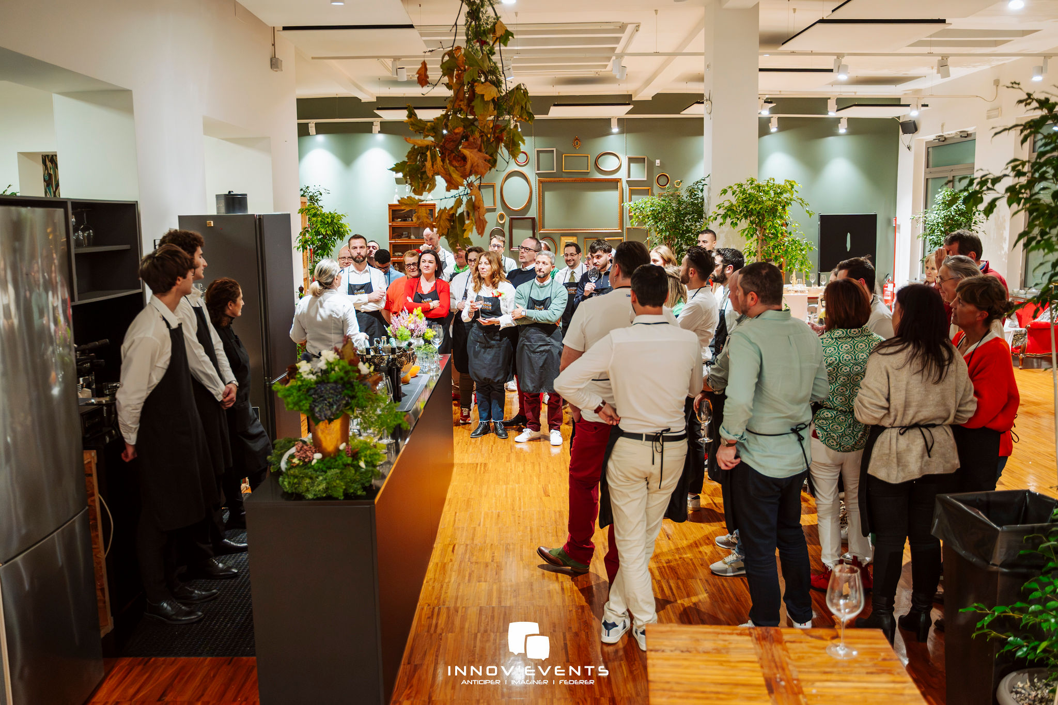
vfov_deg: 43.6
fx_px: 882
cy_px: 352
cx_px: 529
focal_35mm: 30
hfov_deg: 61.9
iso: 5000
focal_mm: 30
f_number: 2.8
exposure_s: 1/200
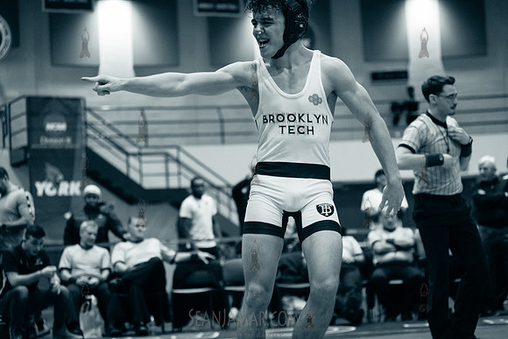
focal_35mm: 80
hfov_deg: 25.4
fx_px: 1129
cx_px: 254
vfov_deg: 17.1
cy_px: 170
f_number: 2.8
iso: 4000
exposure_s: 1/320
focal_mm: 80
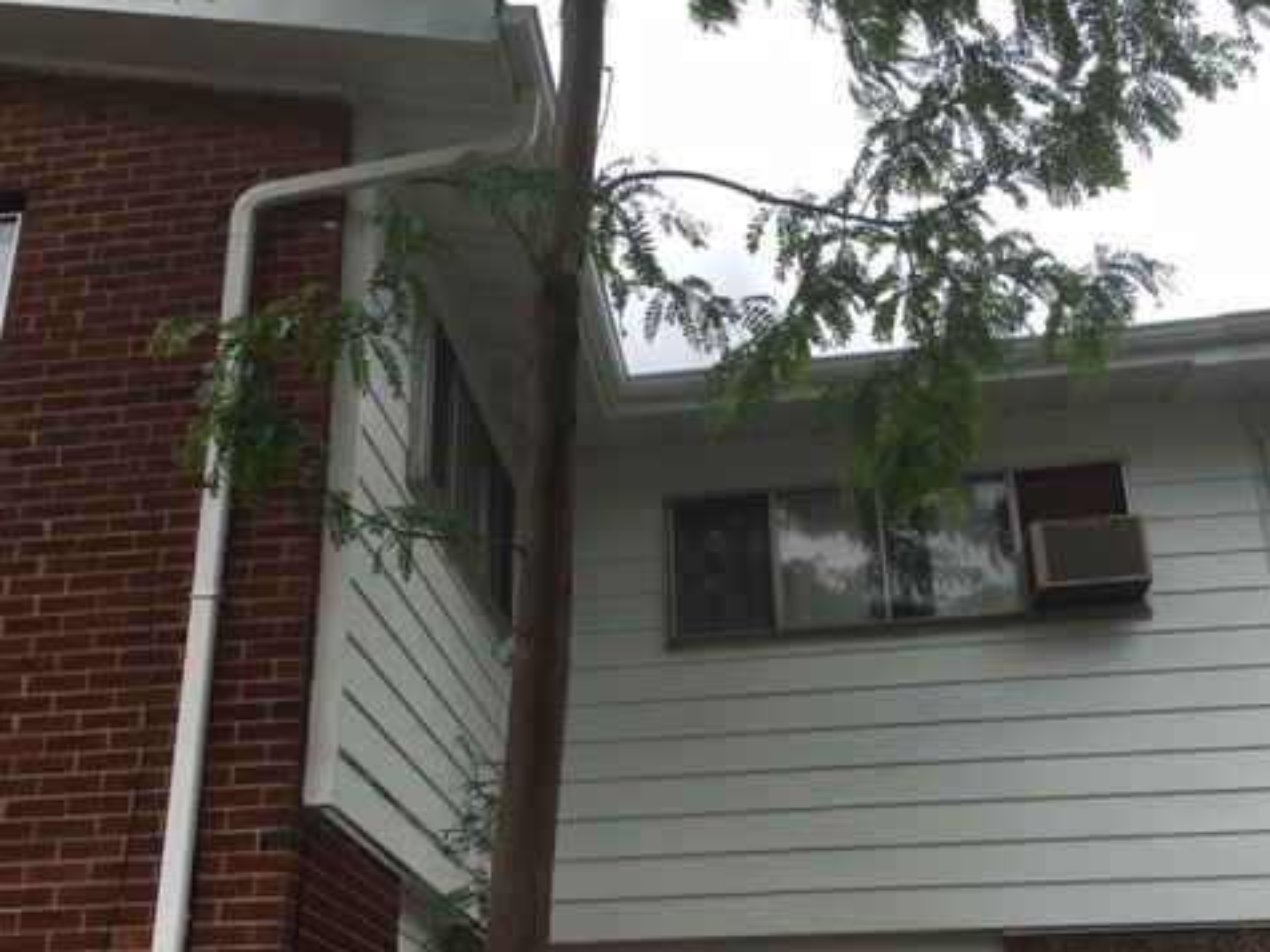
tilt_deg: +21.6
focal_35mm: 39
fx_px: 1431
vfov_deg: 36.5
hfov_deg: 47.8
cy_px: 616
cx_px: 598
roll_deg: +0.5
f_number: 2.2
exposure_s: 1/1202
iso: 25
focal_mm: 4.15
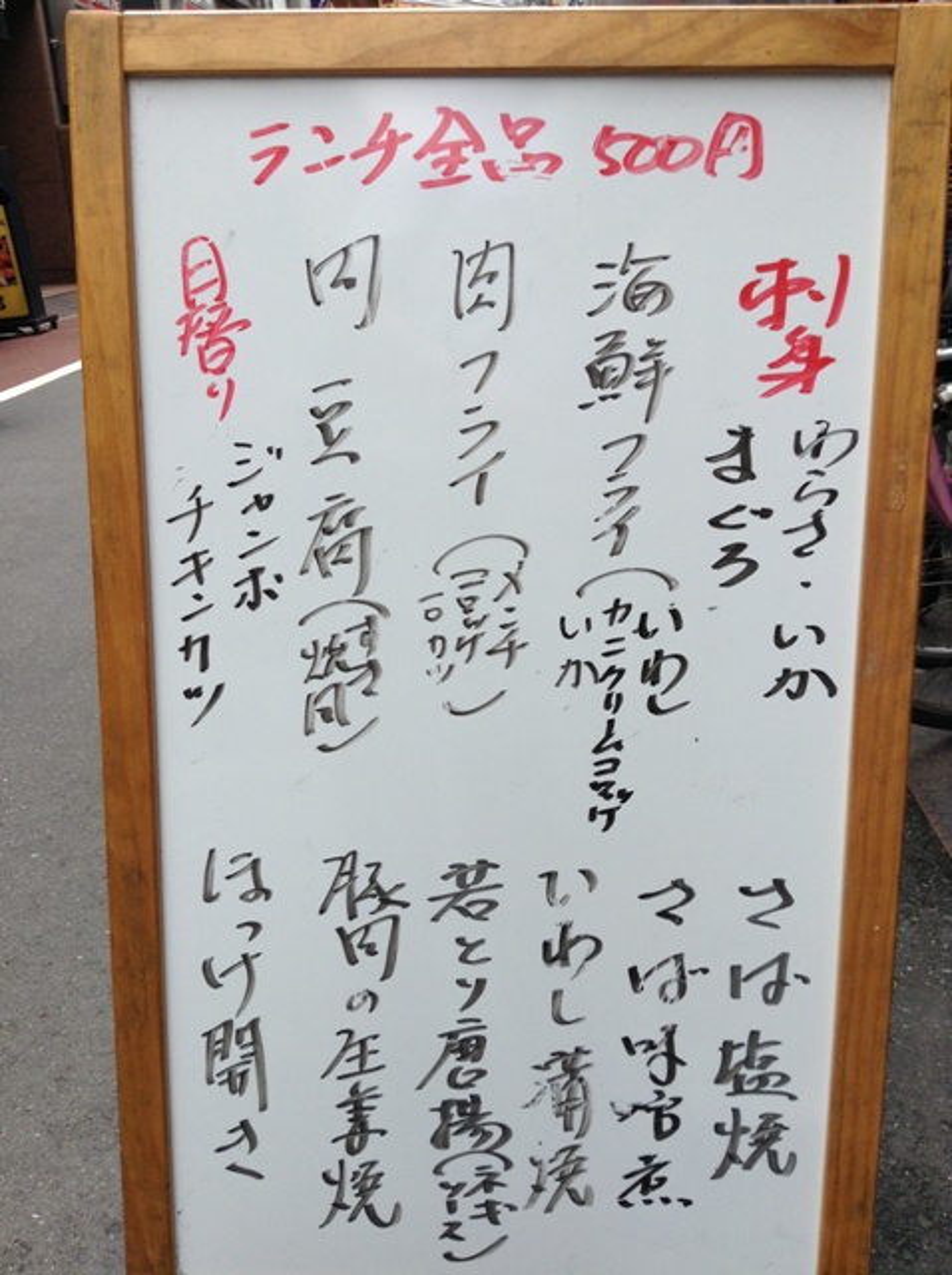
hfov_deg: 42.8
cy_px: 638
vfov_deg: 55.4
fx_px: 1213
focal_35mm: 33
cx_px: 476
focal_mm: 3.3
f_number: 2.4
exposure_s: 1/386
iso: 32
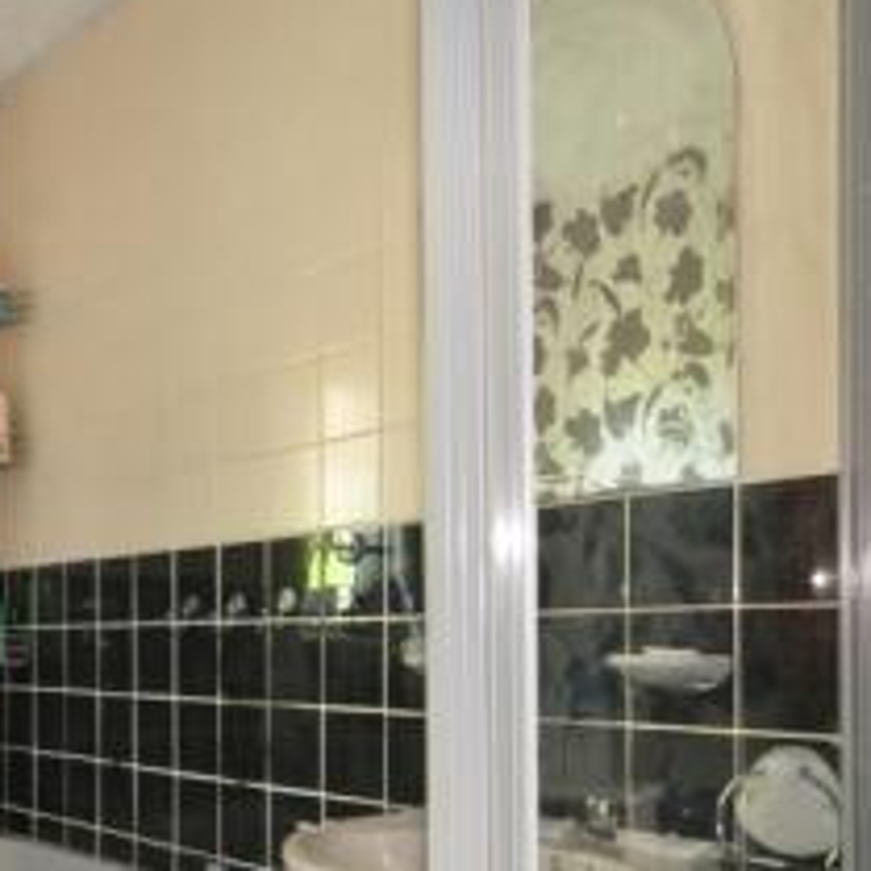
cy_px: 617
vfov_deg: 41.0
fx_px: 1139
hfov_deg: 40.3
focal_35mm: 40
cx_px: 183
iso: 200
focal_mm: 10
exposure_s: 3
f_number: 11
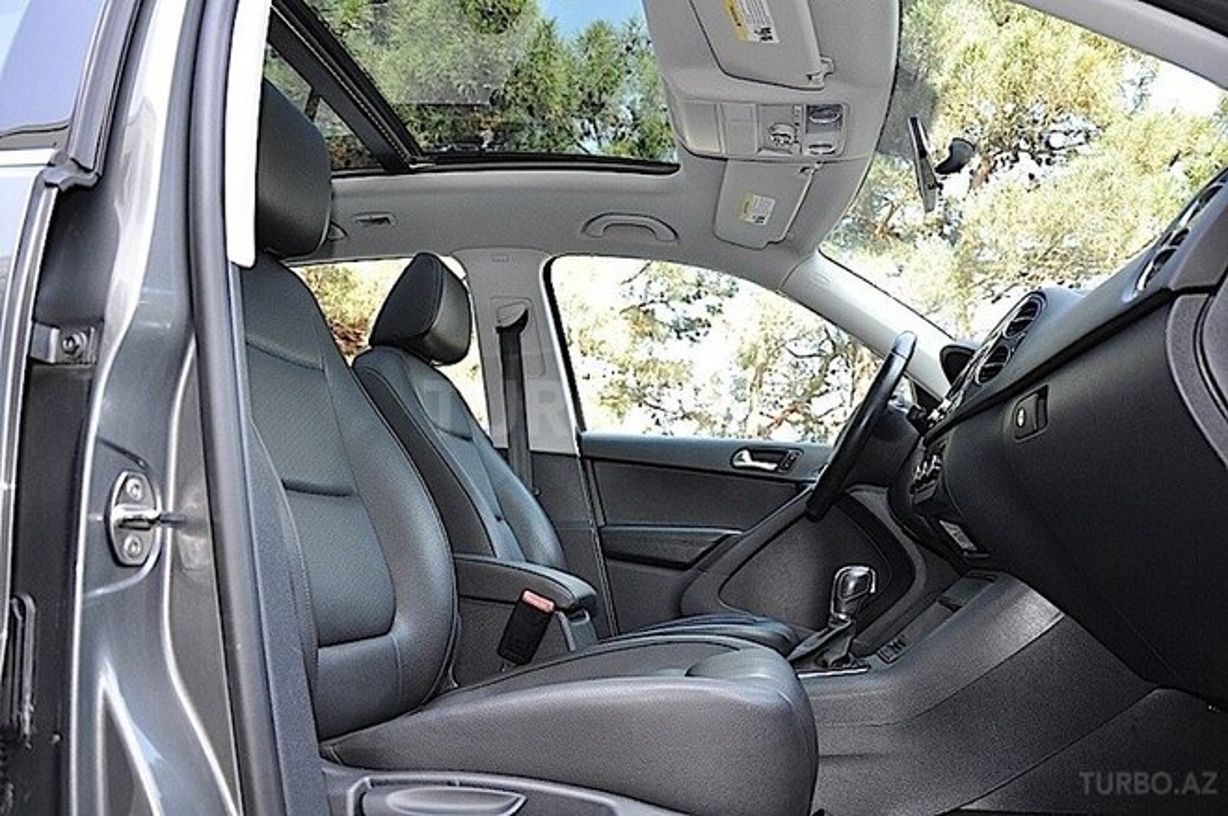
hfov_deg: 67.4
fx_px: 920
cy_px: 408
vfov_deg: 47.9
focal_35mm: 27
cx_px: 614
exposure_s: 1/200
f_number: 4
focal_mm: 18
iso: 640
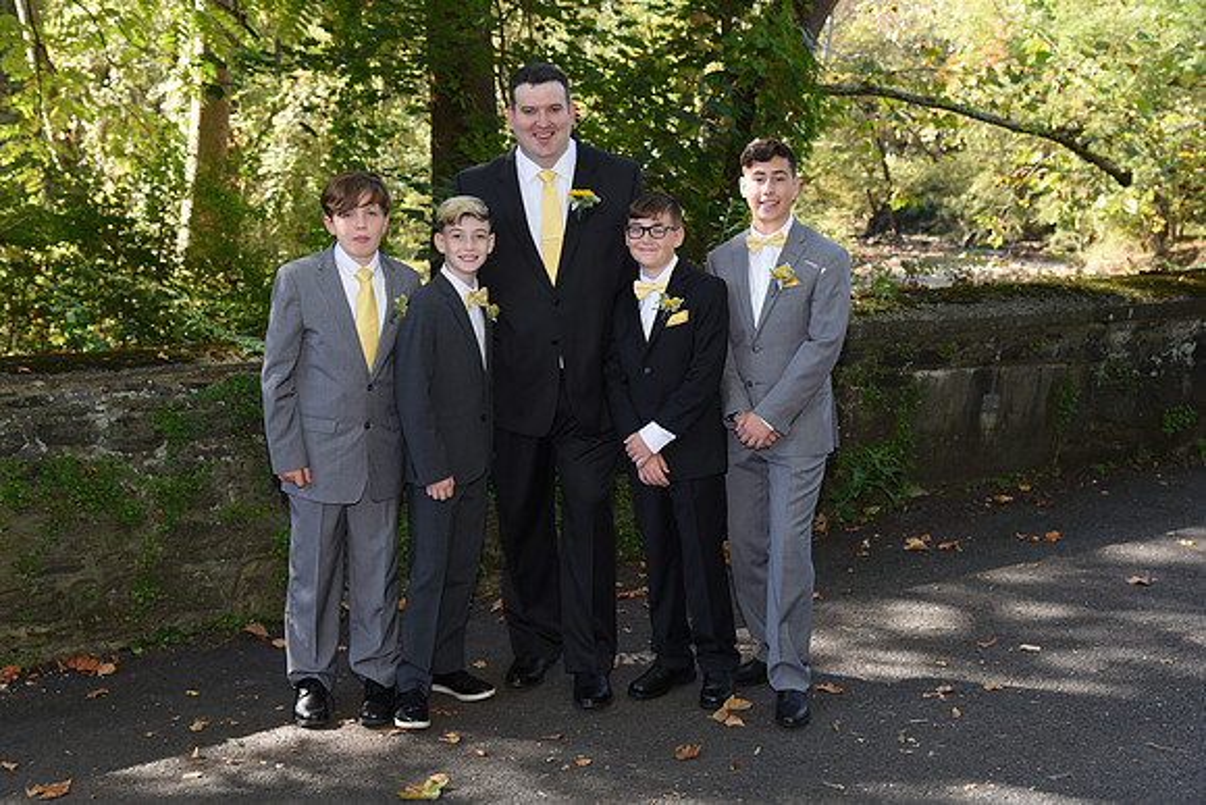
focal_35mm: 50
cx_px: 603
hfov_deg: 39.6
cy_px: 402
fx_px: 1675
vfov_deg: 27.0
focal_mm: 50
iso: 640
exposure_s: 1/200
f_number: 5.6
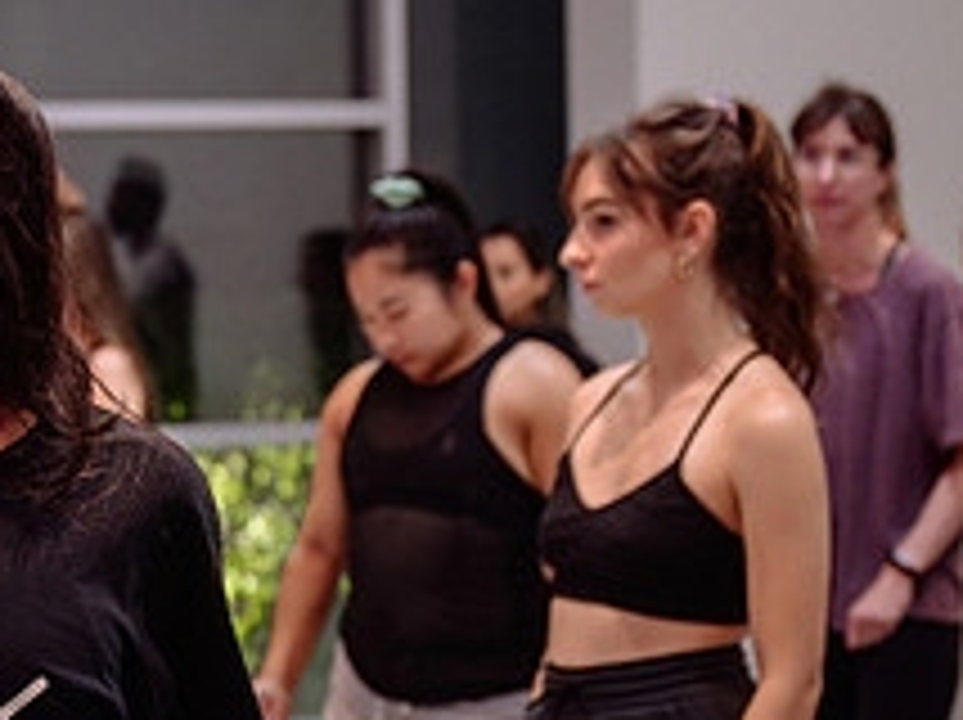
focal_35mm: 133
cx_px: -8
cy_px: 525
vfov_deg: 11.1
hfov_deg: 14.6
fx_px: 3696
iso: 1600
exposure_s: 1/200
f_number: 2.8
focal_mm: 43
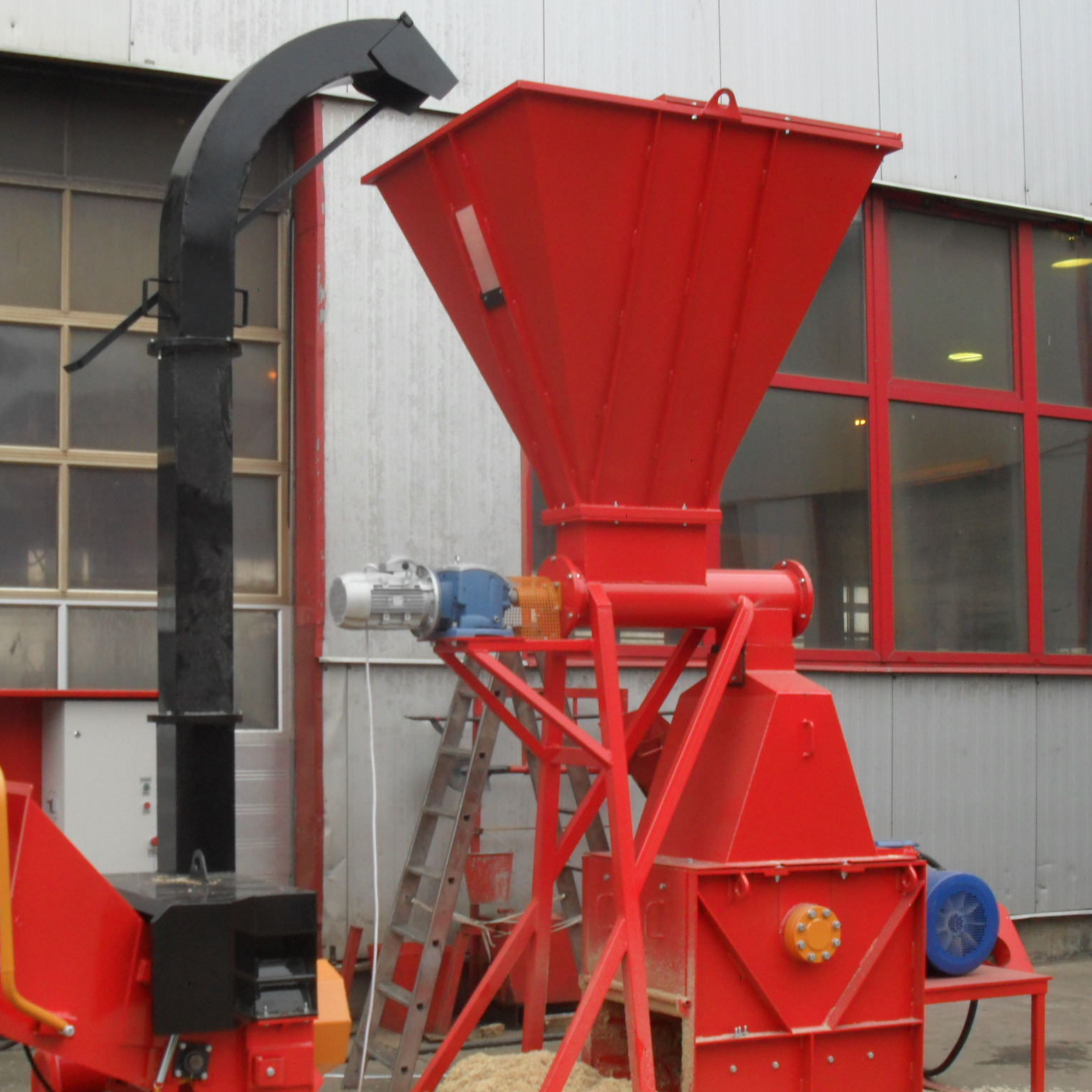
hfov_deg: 32.7
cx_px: 449
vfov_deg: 32.7
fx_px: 1856
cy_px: 627
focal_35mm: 52
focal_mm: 6.3
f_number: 3.2
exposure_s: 1/60
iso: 100
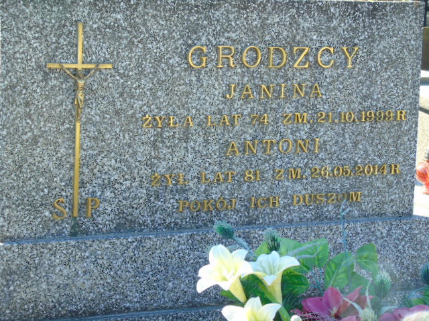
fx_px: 1338
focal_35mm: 108
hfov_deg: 18.2
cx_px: 214
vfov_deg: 13.7
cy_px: 160
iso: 80
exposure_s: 1/80
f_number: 4.4
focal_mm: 19
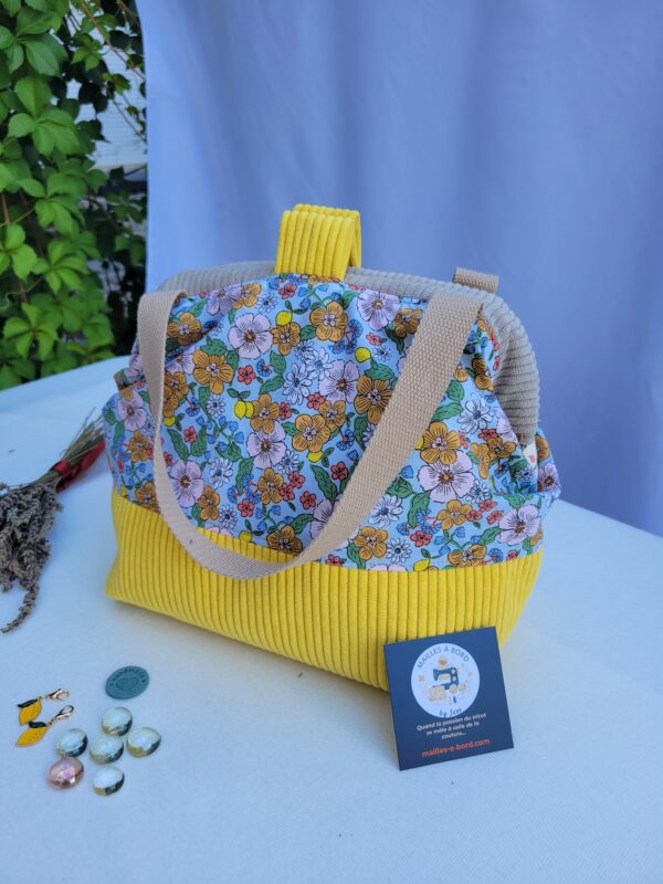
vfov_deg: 67.3
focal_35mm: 26
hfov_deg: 53.1
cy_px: 442
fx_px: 664
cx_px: 332
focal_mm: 5.4
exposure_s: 1/180
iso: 40
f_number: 1.8
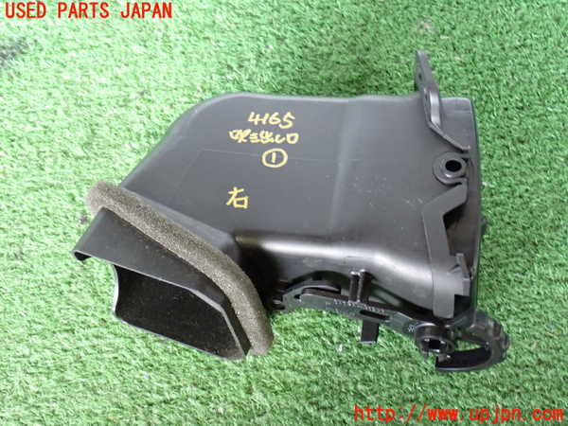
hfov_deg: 40.4
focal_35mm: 47
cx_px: 284
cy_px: 213
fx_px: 771
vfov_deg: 30.9
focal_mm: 8.4
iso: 800
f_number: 3.1
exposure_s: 1/25
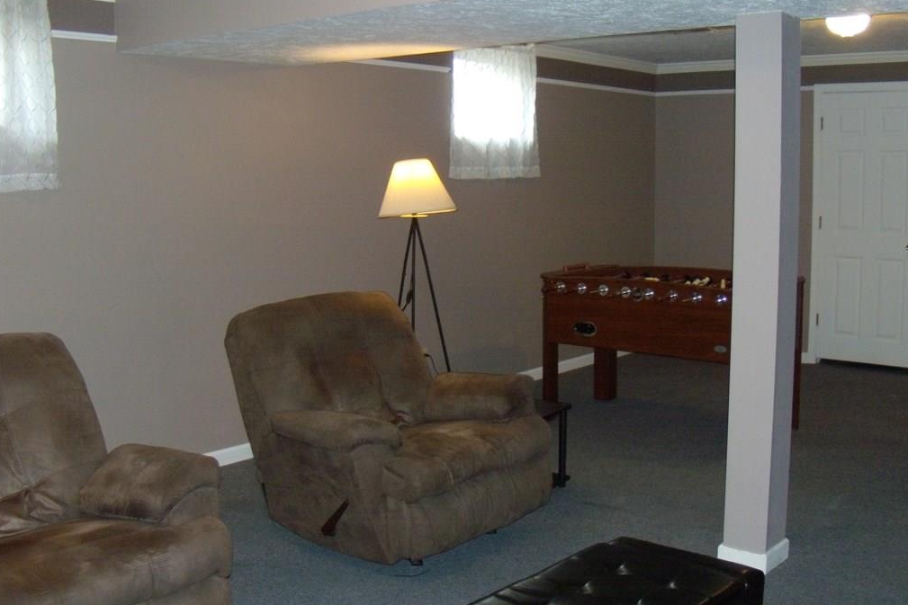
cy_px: 324
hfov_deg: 50.7
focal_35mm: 38
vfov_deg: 35.1
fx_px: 959
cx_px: 454
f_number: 3.6
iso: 400
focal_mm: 6.4
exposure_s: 1/30
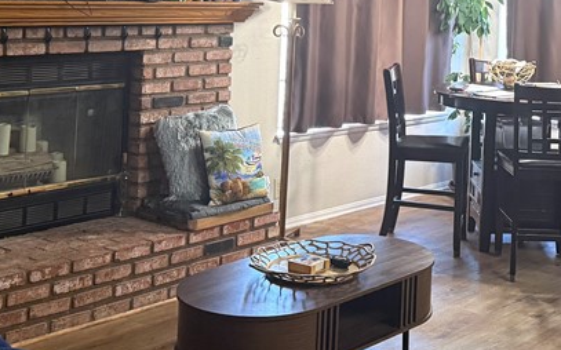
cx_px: 387
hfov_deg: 31.7
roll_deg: -2.6
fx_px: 978
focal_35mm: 64
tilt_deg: -0.1
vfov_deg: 19.6
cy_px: -18
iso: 500
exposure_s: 1/60
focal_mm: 6.76
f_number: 1.78
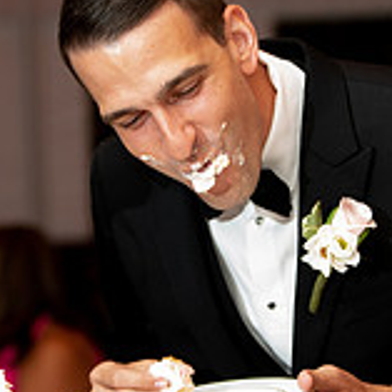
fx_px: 2806
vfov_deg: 8.0
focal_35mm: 219
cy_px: 147
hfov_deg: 8.0
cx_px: 200
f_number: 2.8
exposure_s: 1/125
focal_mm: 70
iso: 2000
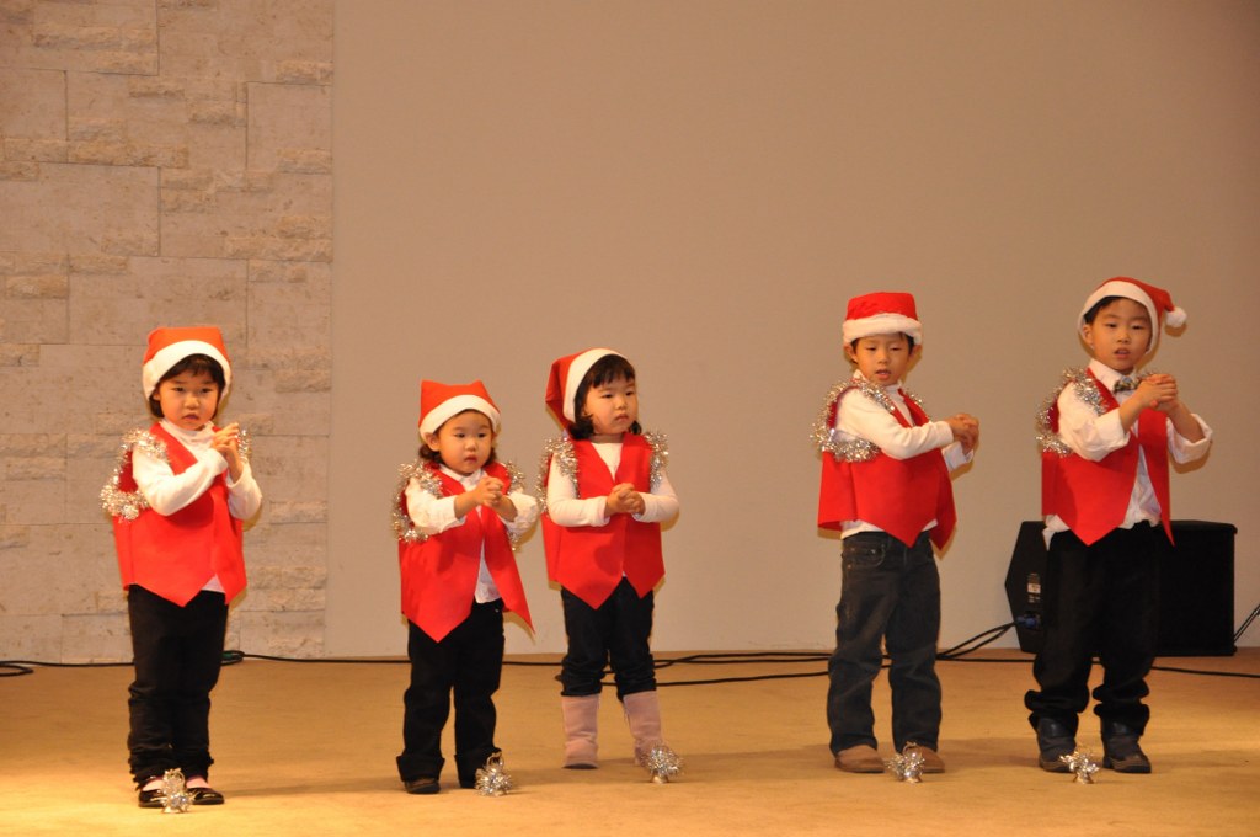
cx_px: 630
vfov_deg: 11.4
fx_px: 4195
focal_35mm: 120
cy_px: 418
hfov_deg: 17.1
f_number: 5.3
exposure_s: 1/60
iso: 1600
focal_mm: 80
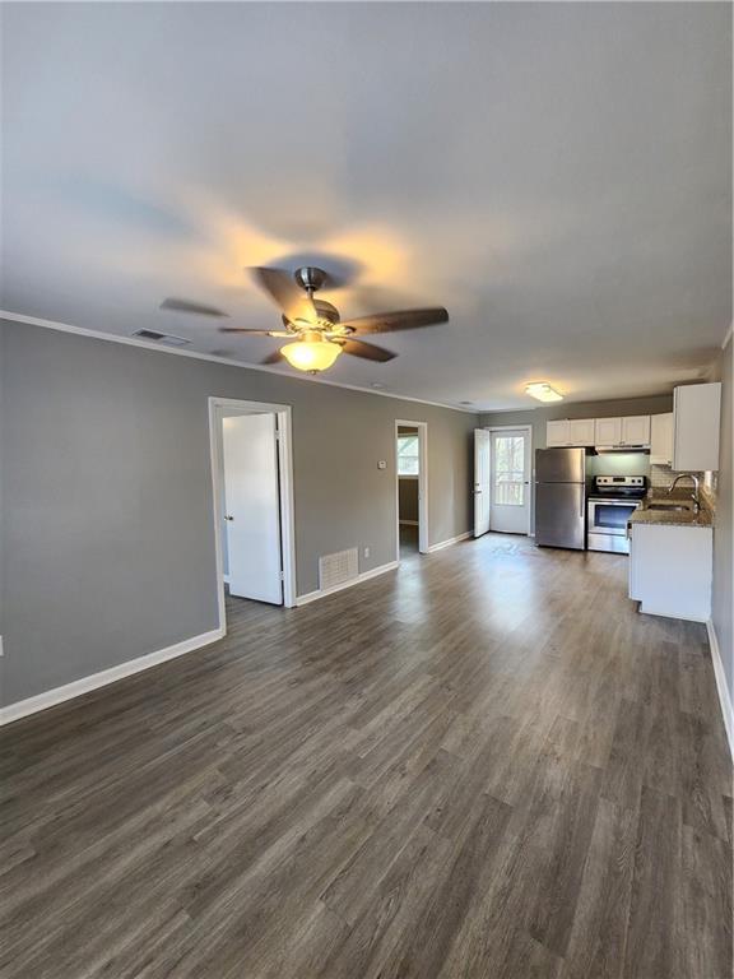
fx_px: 368
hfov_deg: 89.9
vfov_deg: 106.2
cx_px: 367
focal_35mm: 13
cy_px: 490
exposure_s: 1/60
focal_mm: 2.2
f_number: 2.2
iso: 200
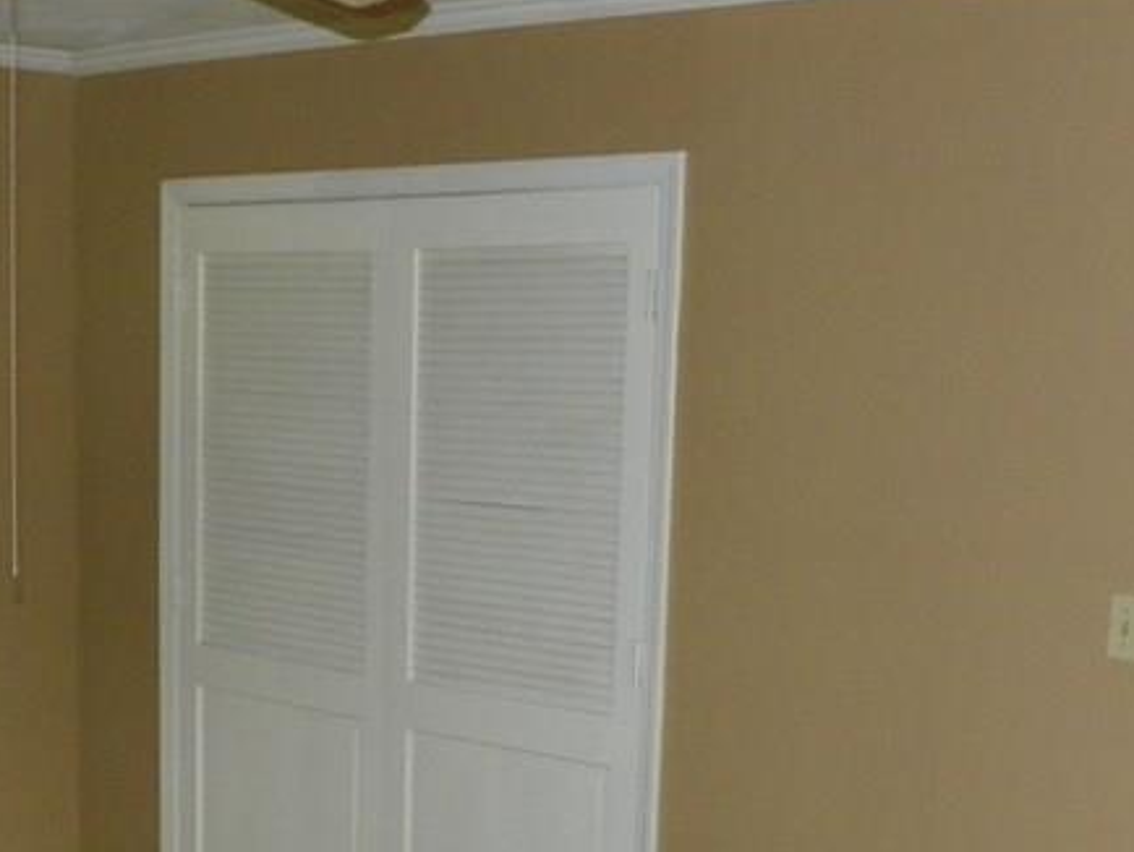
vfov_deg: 21.9
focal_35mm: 66
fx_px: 2163
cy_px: 729
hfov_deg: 29.3
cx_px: 481
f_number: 2.8
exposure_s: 1/30
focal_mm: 5
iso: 200
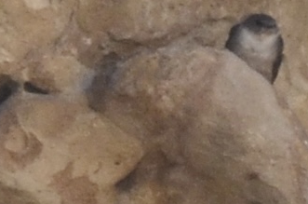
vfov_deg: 1.2
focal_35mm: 1178
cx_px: 277
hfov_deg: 1.8
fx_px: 10054
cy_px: 64
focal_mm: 300
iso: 640
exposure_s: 1/250
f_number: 11
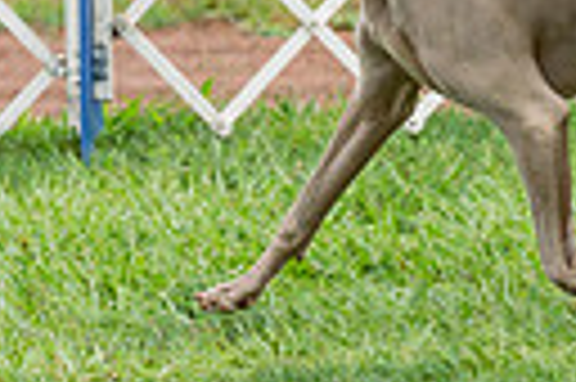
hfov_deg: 2.5
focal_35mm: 811
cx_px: 446
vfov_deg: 1.7
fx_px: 12959
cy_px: -187
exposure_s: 1/1250
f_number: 4
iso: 640
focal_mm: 179
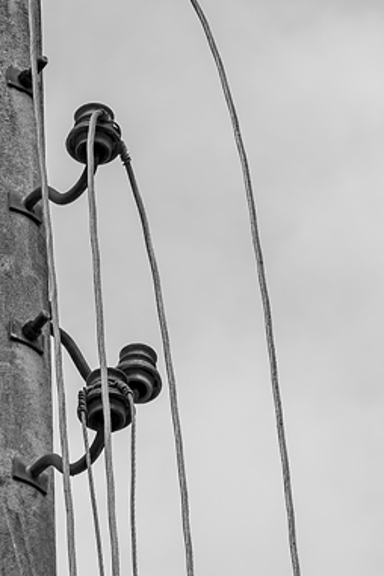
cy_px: 449
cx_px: 80
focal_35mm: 248
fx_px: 3968
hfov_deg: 5.5
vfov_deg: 8.3
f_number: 10
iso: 200
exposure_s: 1/250
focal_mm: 70
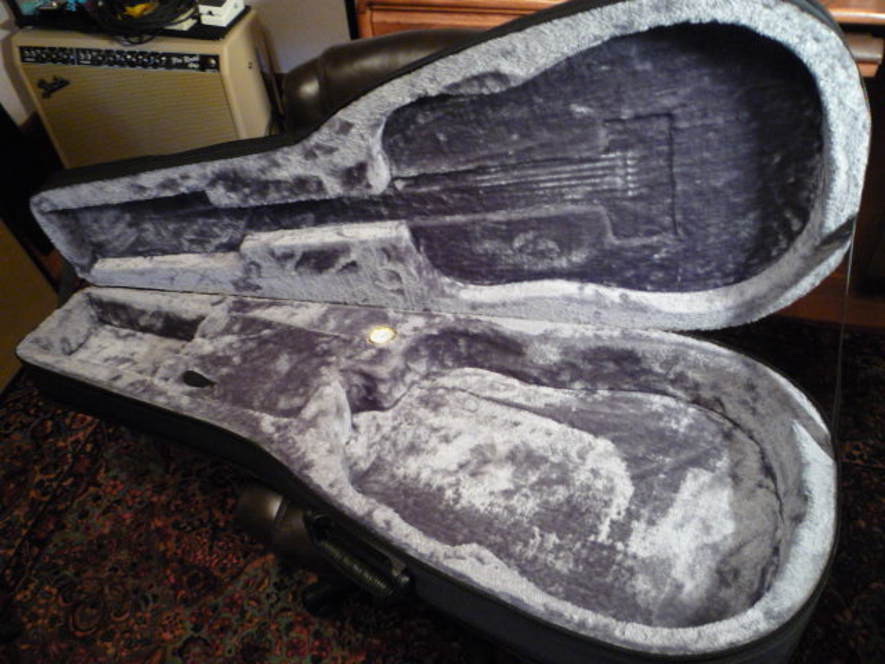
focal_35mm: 30
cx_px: 442
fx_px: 767
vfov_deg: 46.8
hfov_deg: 60.0
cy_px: 332
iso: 400
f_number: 3.3
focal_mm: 5.2
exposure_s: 1/8
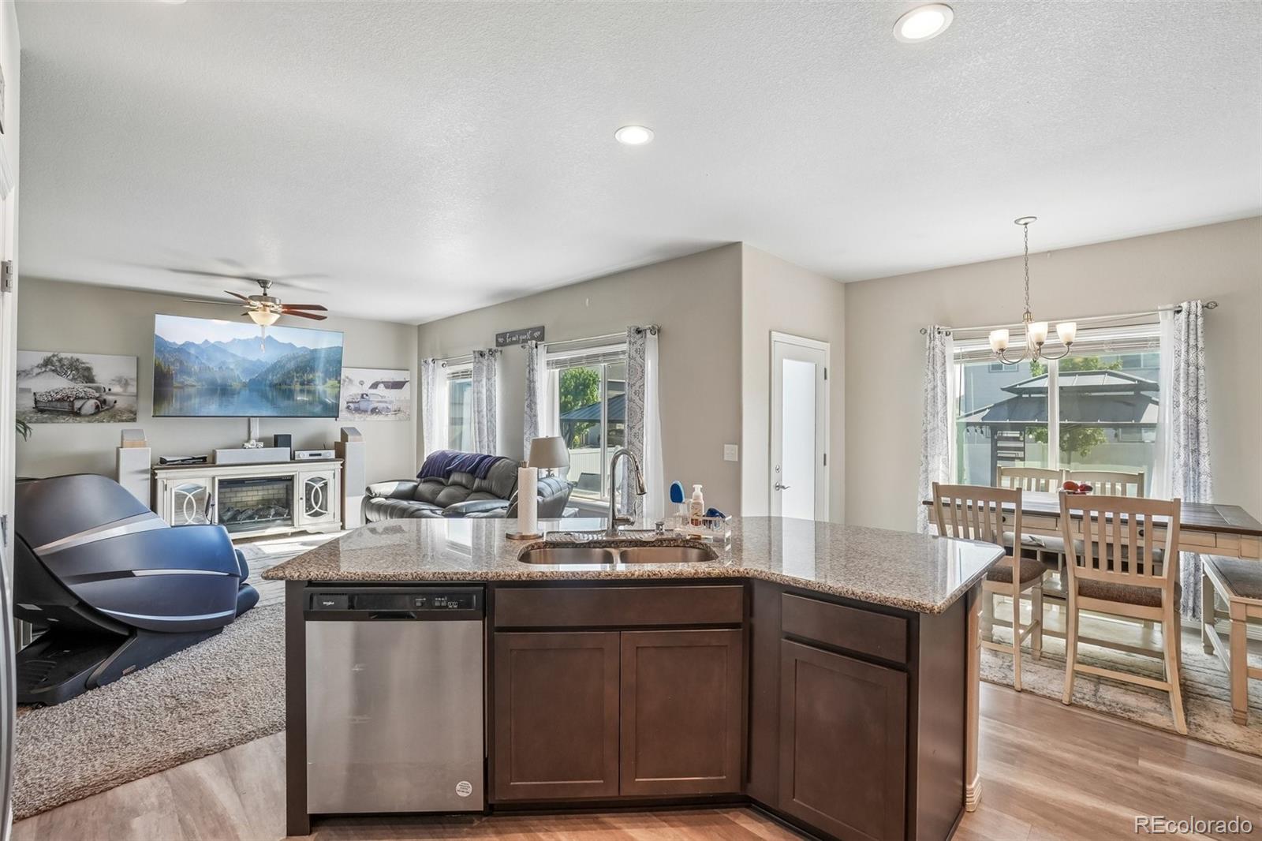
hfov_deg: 100.4
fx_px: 526
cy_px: 420
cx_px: 631
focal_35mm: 15
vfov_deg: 77.3
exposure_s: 1/40
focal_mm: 10
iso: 400
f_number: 8
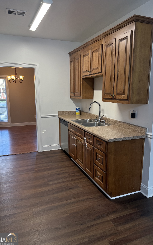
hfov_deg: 47.6
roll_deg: -0.4
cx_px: 75
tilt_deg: -9.9
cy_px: 120
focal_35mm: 26
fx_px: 173
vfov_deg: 70.4
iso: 200
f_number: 1.78
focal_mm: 6.76
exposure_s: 1/156
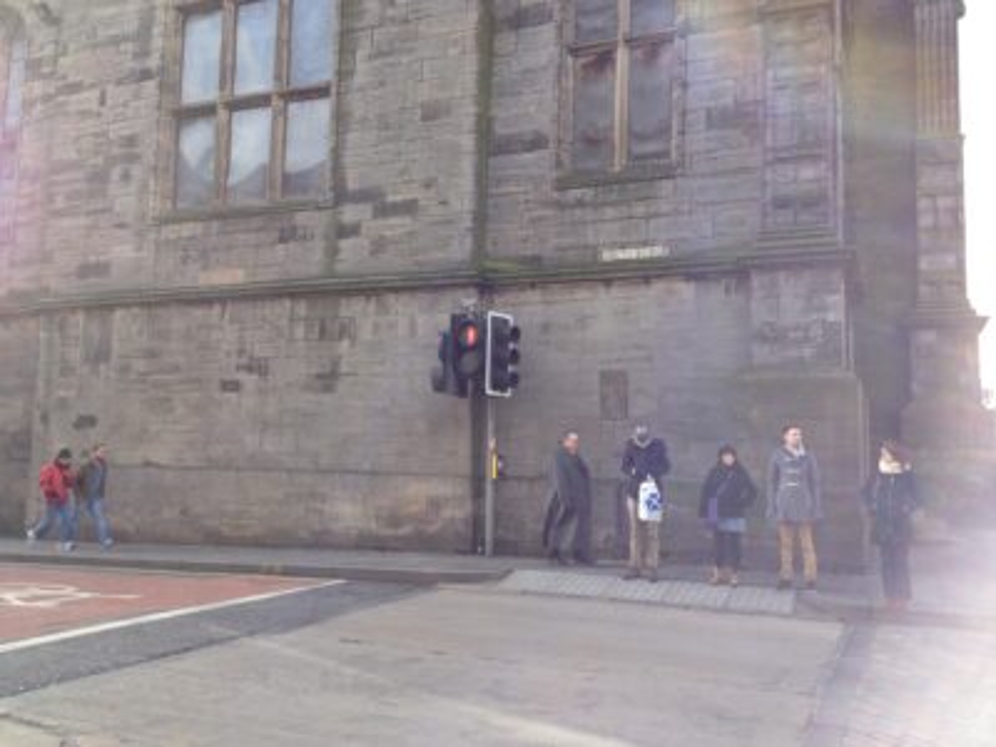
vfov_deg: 40.7
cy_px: 374
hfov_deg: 52.6
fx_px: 1007
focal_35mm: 35
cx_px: 498
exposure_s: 1/229
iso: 50
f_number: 2.4
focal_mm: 4.28
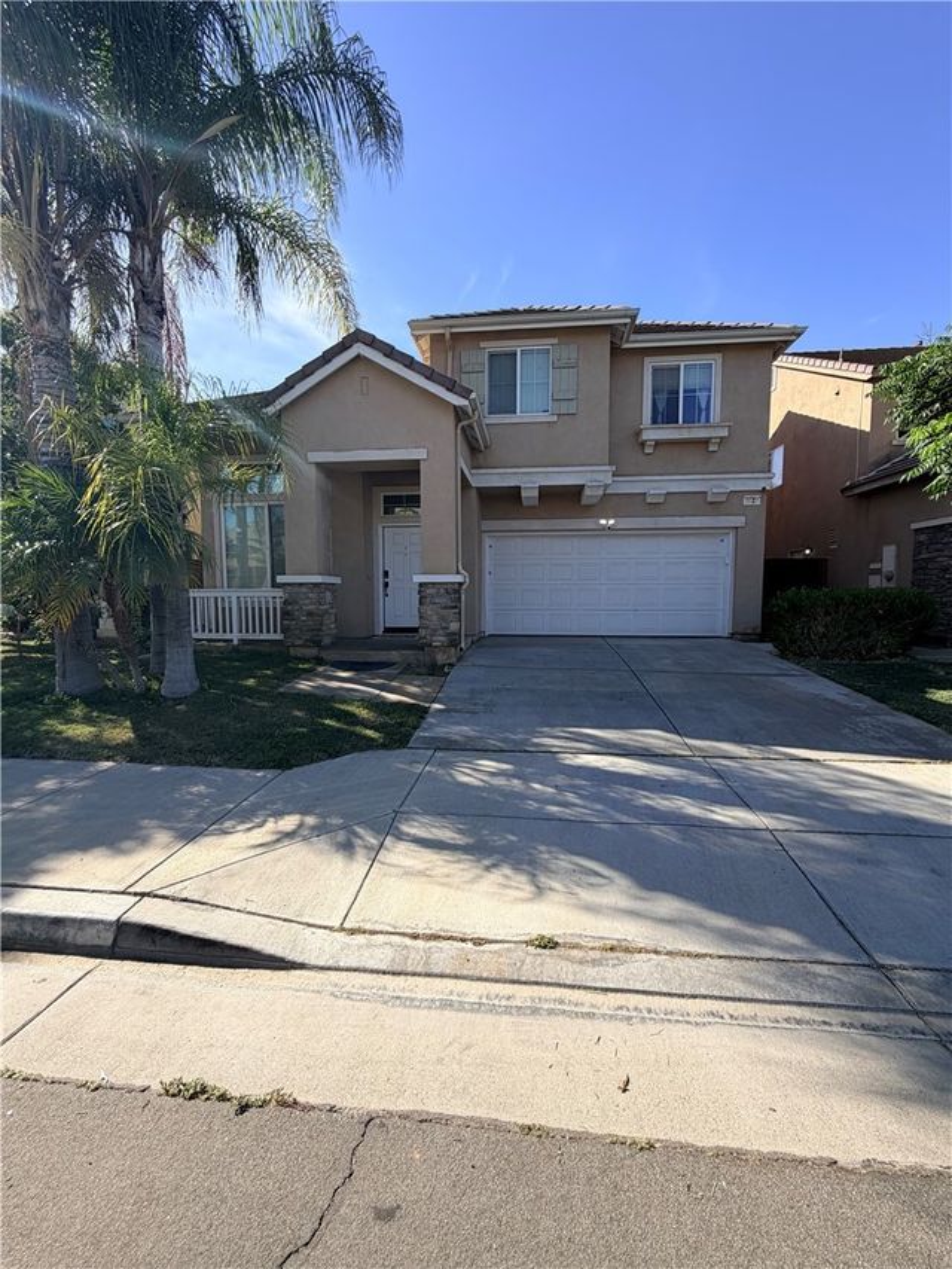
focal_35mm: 14
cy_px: 634
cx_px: 476
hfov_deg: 85.7
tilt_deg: -4.7
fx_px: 513
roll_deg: +0.0
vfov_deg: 102.1
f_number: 2.2
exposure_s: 1/770
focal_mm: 2.22
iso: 32
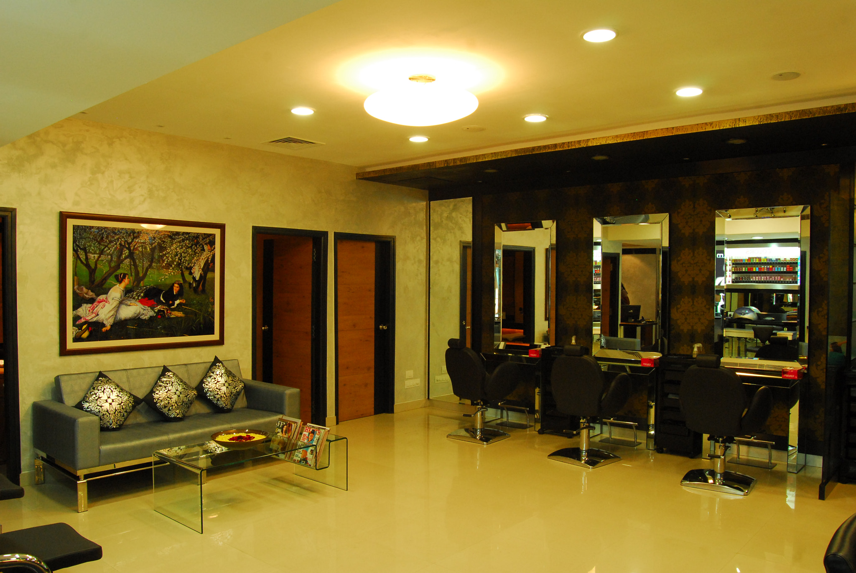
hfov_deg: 67.3
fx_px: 643
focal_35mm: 27
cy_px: 286
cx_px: 428
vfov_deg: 48.1
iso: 640
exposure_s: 1/6
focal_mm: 18
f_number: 9
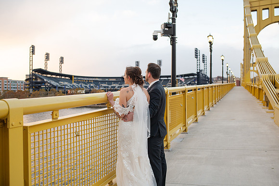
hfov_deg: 54.5
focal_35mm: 35
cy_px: 93
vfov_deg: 37.8
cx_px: 140
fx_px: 271
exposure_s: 1/400
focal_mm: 35
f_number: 3.5
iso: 450
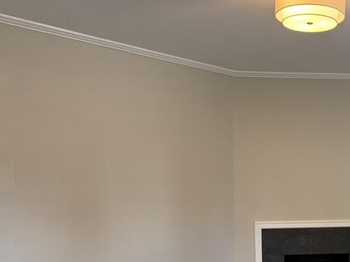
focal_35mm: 47
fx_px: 475
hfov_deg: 37.8
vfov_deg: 30.2
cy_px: 207
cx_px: 313
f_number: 1.78
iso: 200
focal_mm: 6.76
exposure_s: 1/120
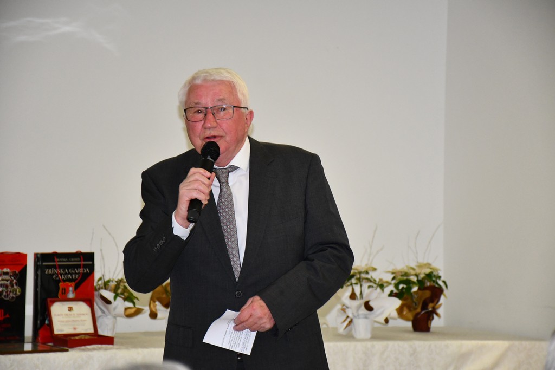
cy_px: 185
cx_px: 278
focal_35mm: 142
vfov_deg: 9.7
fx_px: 2189
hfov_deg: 14.4
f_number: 5.3
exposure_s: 1/60
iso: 2200
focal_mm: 95
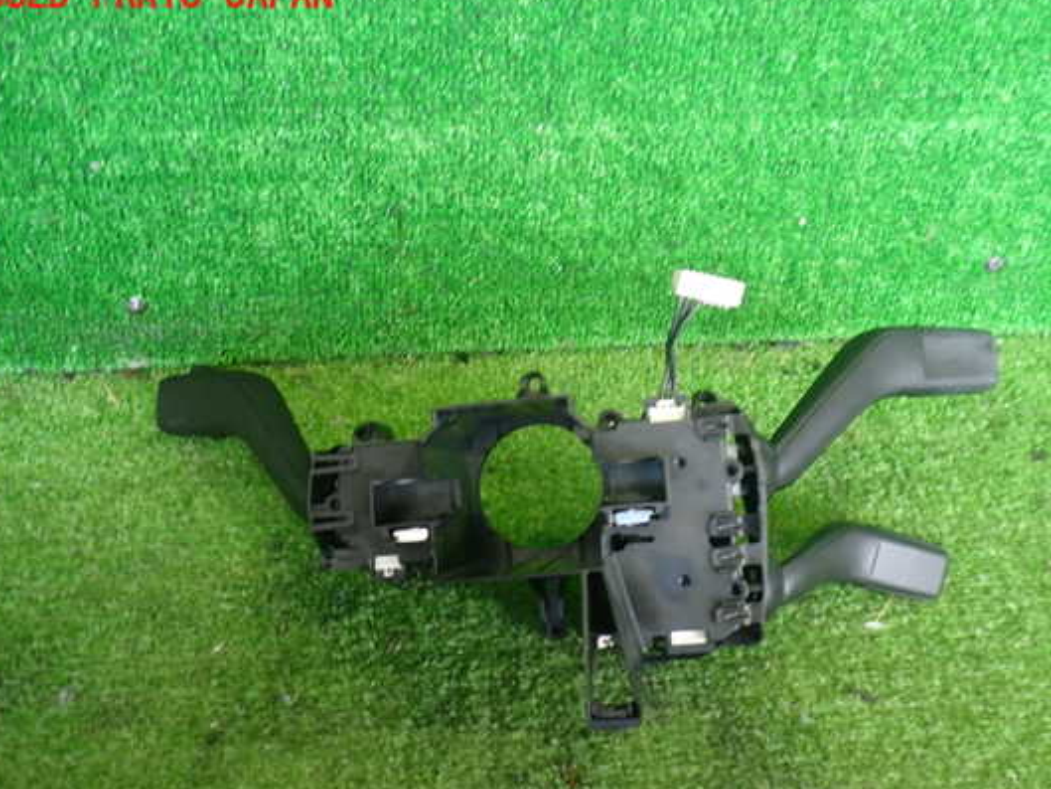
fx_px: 1033
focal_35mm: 34
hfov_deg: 53.9
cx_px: 568
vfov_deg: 41.8
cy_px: 417
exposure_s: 1/30
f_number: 2.3
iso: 200
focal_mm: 5.4
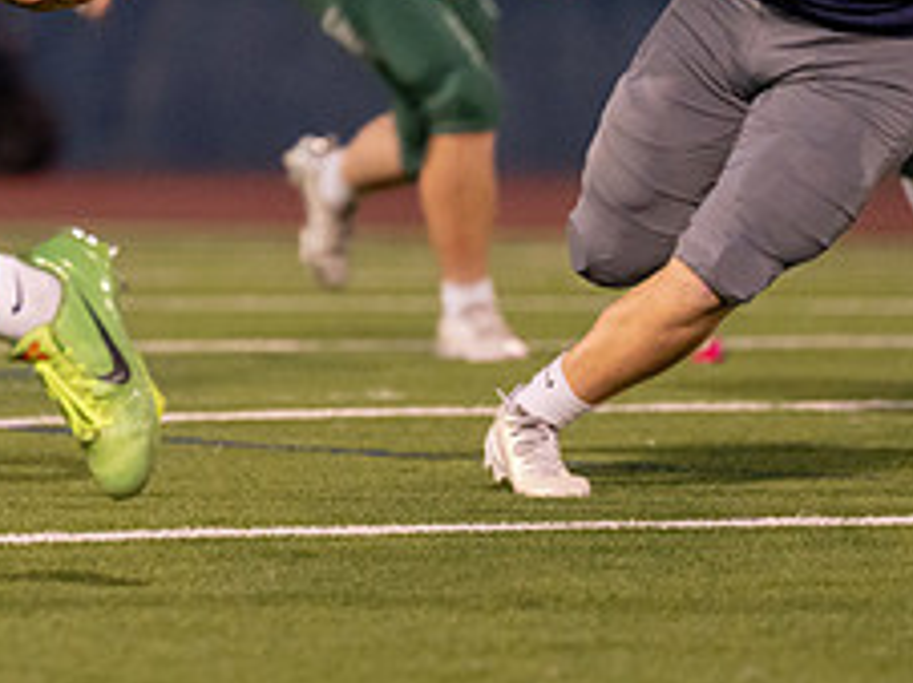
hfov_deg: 2.7
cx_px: -115
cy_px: -260
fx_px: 19207
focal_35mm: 729
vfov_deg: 2.0
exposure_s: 1/1250
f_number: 2.8
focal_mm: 200
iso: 3200
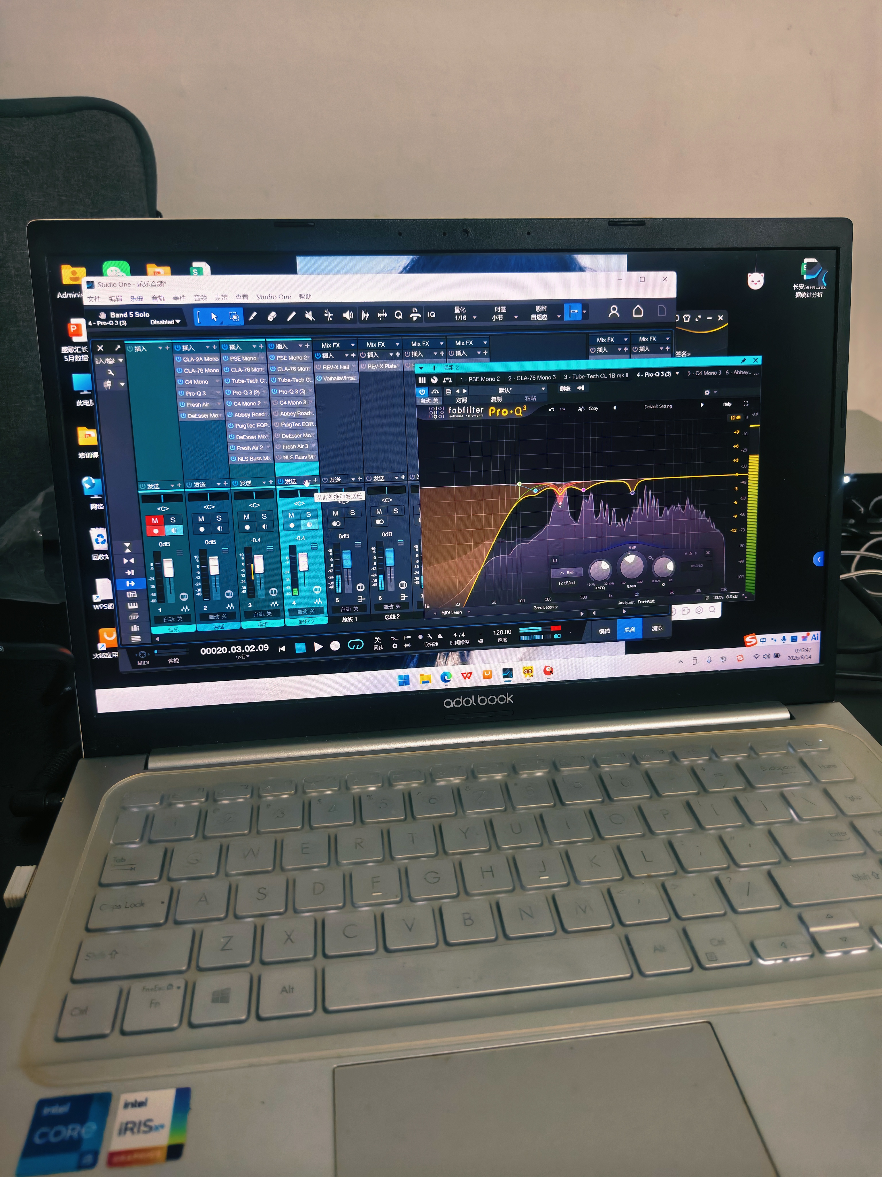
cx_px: 441
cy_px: 588
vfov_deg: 73.9
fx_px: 781
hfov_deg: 58.9
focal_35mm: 23
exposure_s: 1/64
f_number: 1.88
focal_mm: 5.56
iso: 296
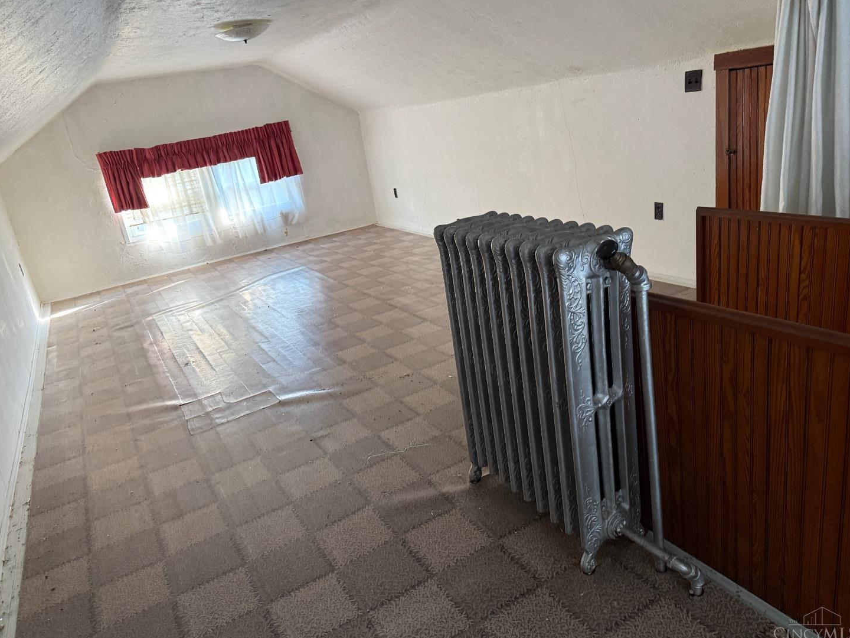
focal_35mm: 25
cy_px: 322
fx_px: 614
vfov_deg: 54.9
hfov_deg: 69.4
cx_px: 421
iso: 400
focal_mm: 6.76
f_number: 1.78
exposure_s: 1/60
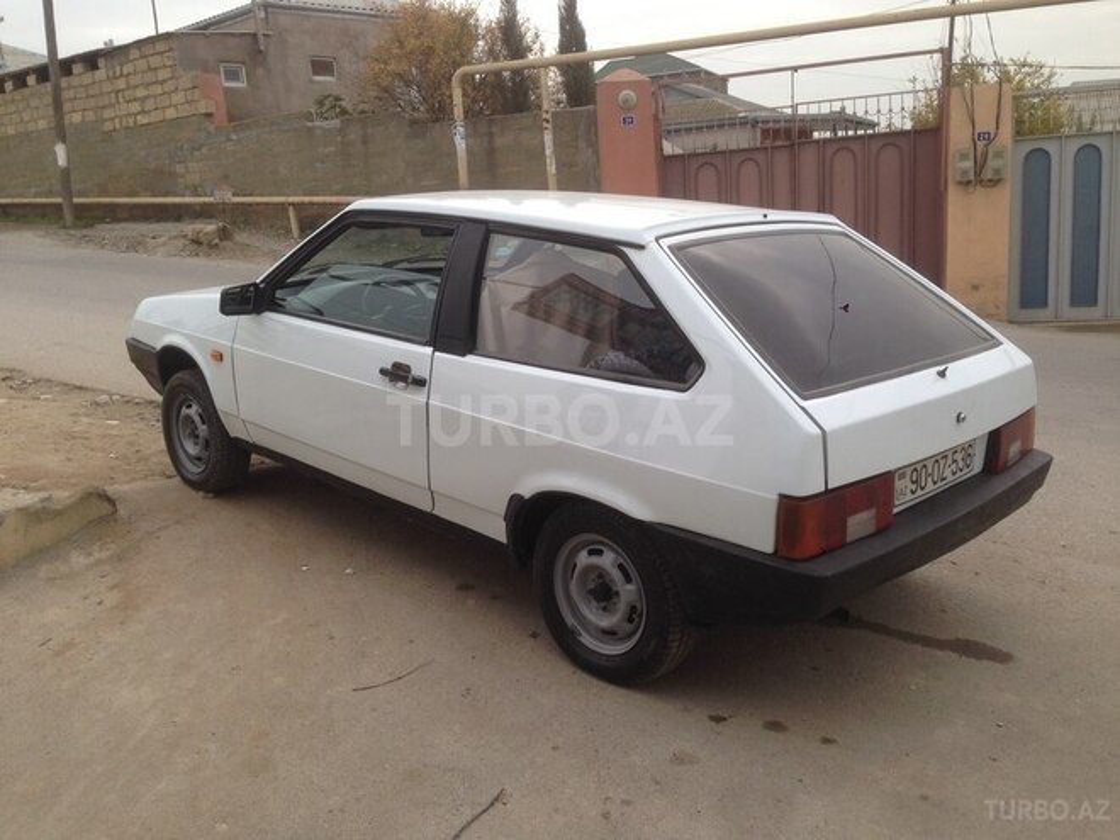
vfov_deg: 42.9
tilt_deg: -11.2
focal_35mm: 33
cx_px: 560
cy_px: 420
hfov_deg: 55.4
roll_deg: +5.5
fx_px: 1068
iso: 50
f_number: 2.4
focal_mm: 4.12
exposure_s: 1/497
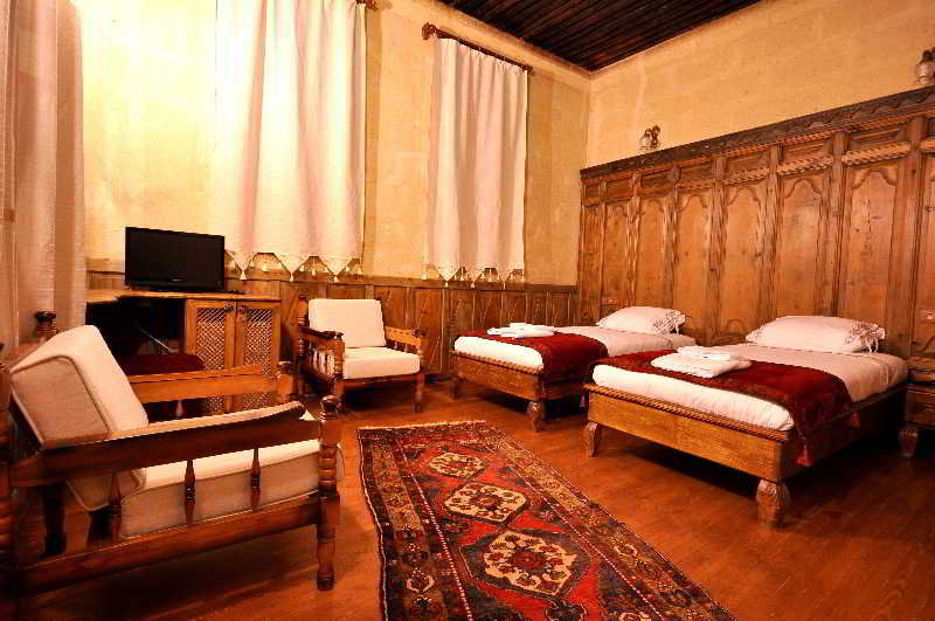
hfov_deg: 90.1
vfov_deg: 67.2
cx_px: 468
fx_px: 467
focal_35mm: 18
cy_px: 310
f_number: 4.5
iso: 400
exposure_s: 1/1.3
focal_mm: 12
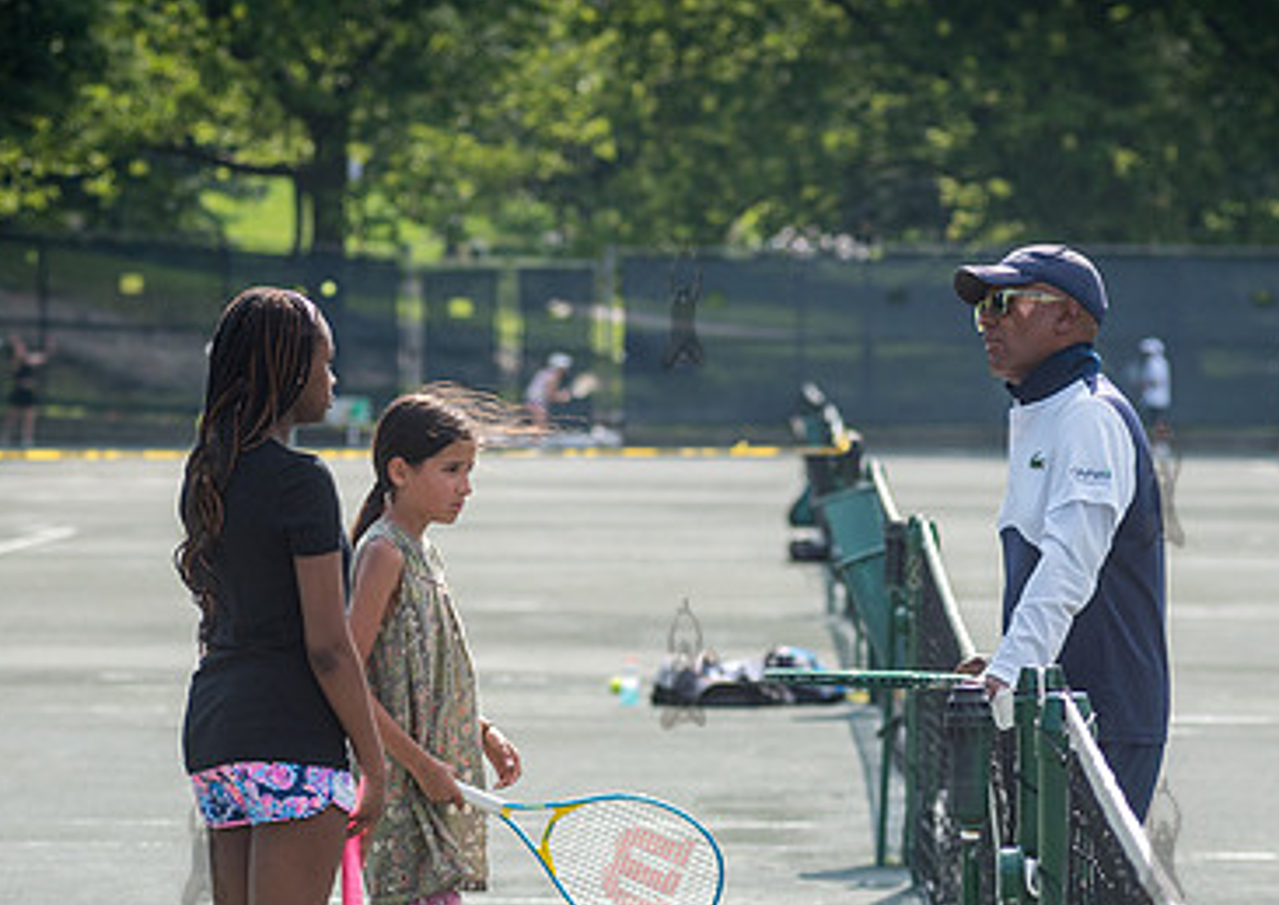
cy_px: 489
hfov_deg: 8.1
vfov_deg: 5.7
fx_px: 9017
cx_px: 788
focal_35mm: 249
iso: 250
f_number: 4.5
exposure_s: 1/1600
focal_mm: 120
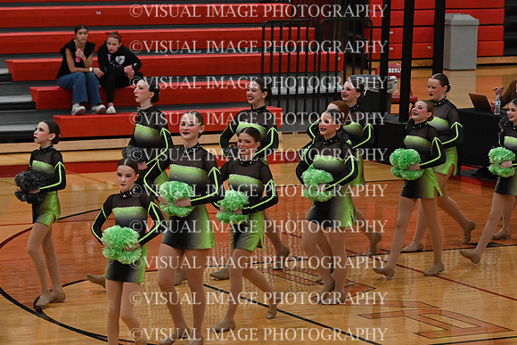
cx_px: 258
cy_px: 172
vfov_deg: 7.6
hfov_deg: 11.4
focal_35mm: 180
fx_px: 2585
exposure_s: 1/250
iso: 3200
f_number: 4
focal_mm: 120
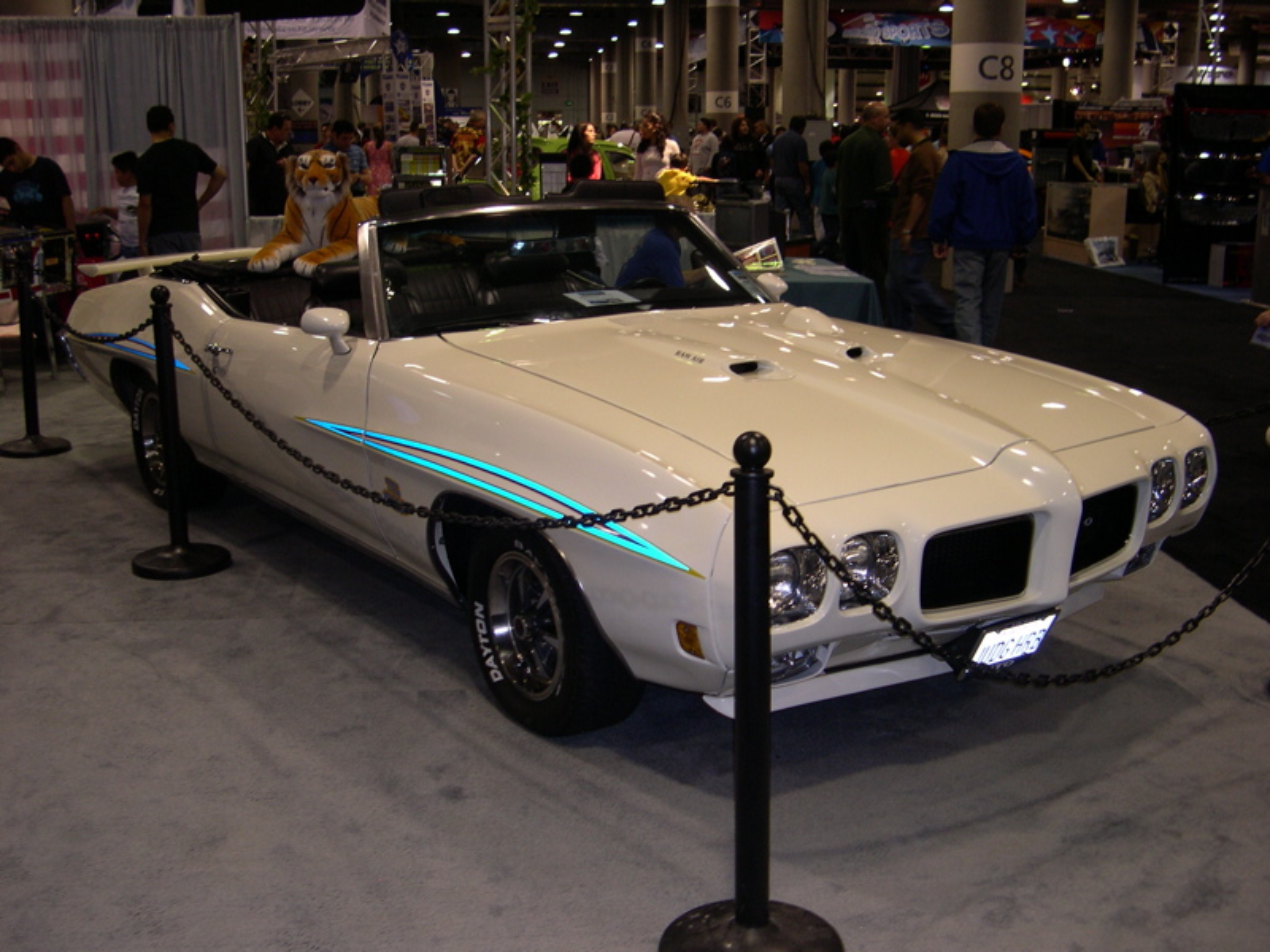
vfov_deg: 37.7
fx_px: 1394
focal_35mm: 38
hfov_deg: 49.0
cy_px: 476
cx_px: 635
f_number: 2.8
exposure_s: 1/30
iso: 100
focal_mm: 8
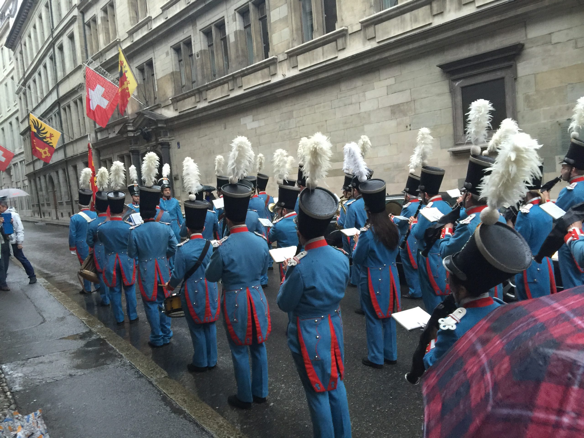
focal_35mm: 29
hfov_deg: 61.7
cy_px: 219
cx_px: 292
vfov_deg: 48.2
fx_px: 489
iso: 125
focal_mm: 4.15
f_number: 2.2
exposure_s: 1/17
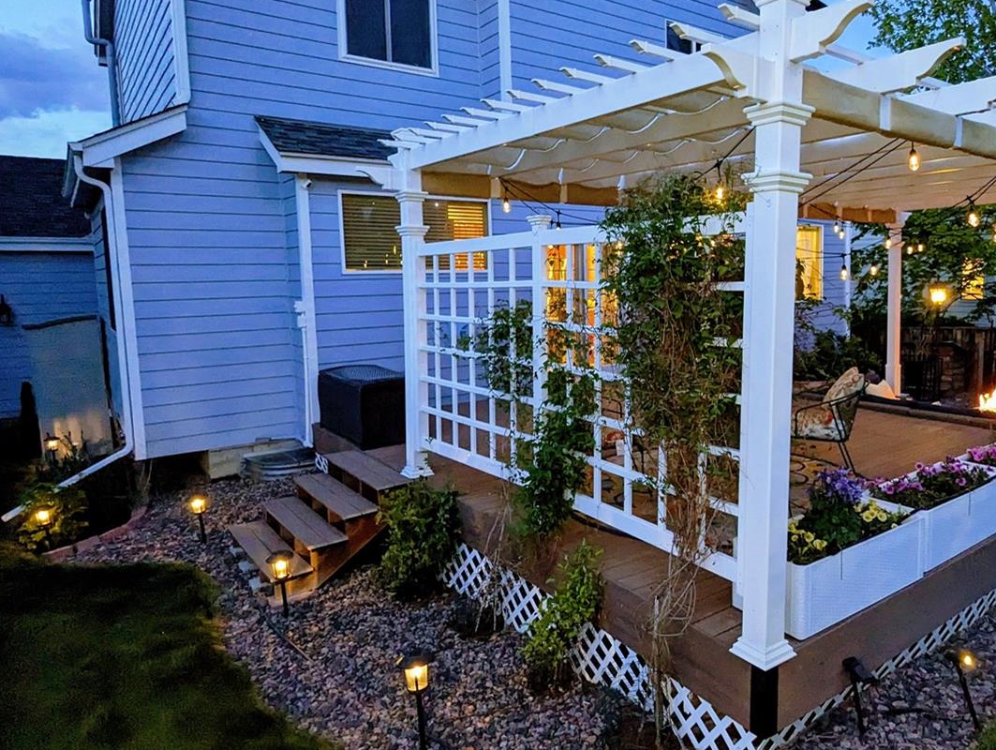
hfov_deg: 70.1
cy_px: 339
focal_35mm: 24
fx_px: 691
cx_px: 634
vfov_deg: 56.8
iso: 892
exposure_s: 1/23.8
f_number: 2.2
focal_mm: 2.35
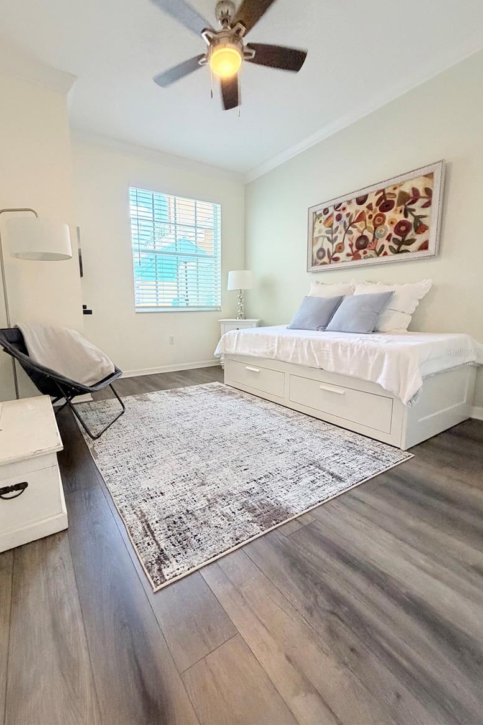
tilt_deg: -8.5
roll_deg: +0.2
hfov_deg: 77.0
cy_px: 352
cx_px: 210
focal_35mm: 15
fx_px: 302
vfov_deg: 100.4
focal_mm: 2.22
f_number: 2.2
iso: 320
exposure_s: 1/120
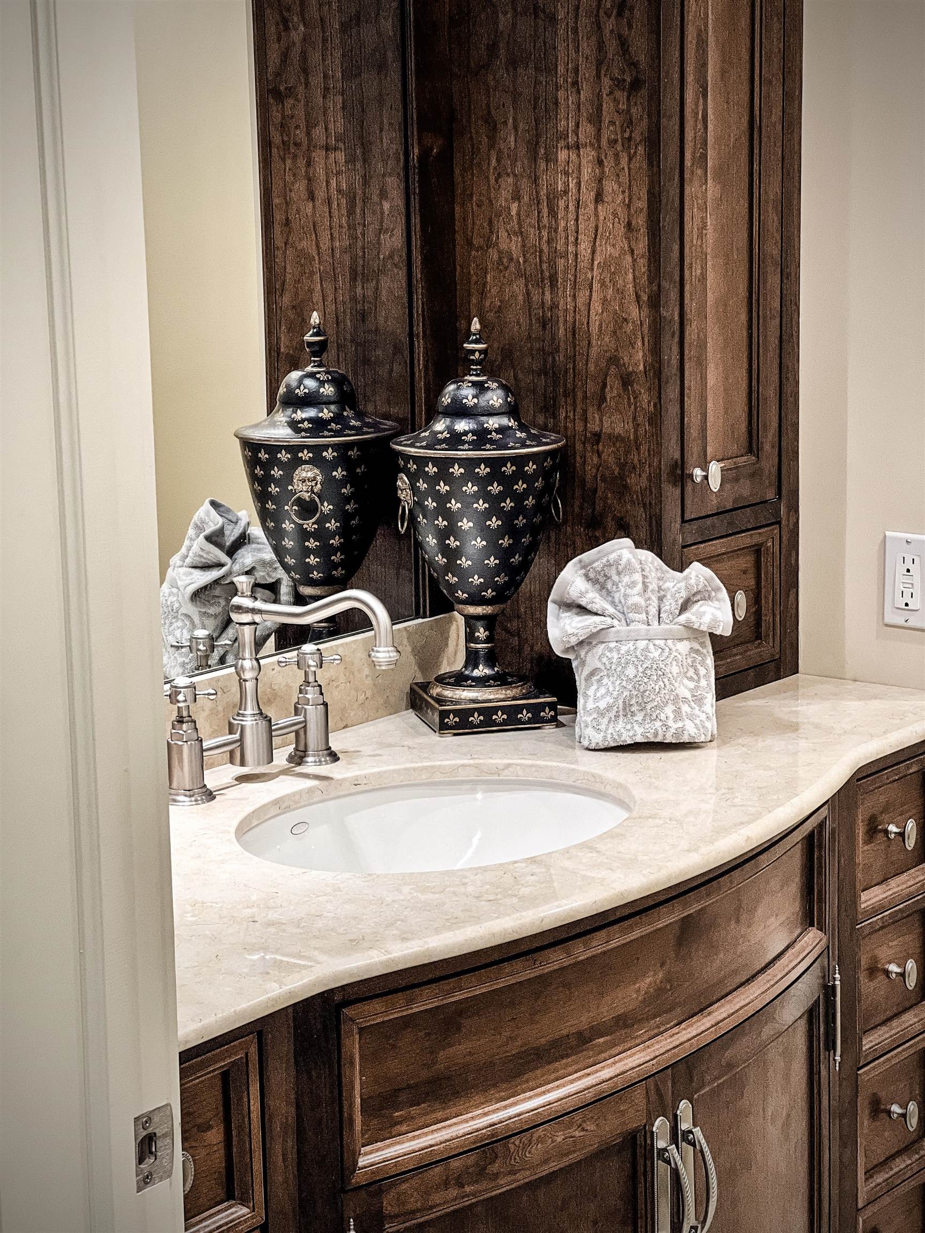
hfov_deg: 19.1
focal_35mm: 77
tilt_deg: -10.0
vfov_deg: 25.3
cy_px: 616
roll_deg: +1.5
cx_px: 462
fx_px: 2743
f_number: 2.8
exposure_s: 1/40
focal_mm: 9
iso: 160
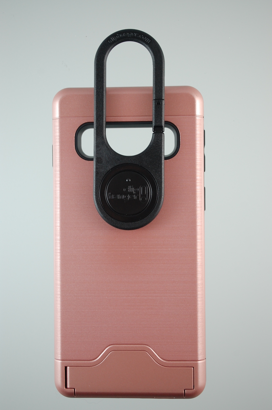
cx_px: 136
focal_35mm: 57
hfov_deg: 23.7
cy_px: 205
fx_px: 648
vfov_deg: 35.1
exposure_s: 1/50
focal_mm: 38
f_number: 5.3
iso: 400
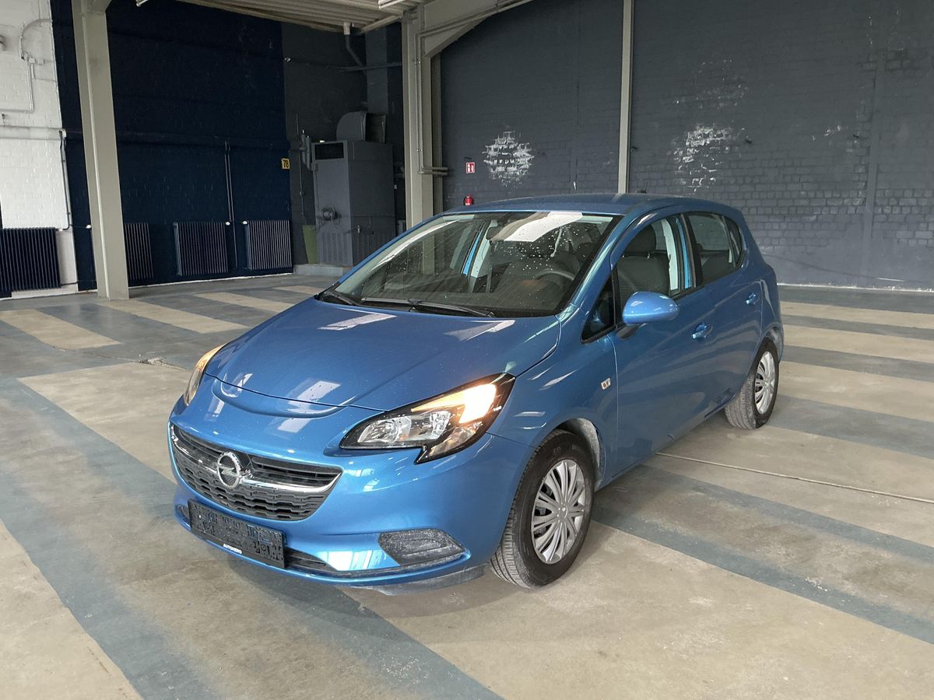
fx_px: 755
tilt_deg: -9.2
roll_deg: -1.0
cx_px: 467
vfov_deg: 49.7
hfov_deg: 63.4
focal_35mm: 28
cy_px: 350
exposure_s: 1/50
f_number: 1.8
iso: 100
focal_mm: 3
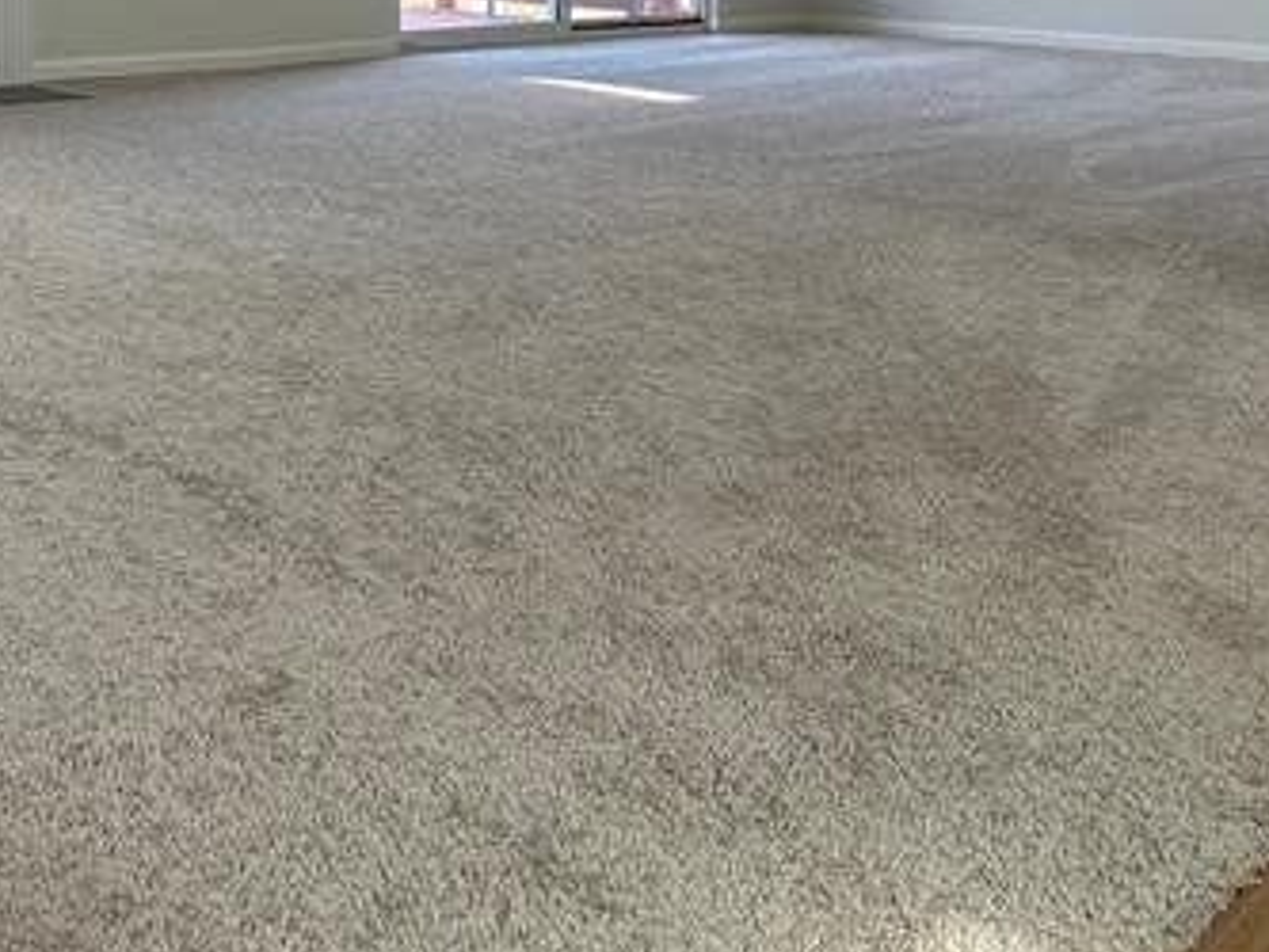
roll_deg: -0.3
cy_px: 0
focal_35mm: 43
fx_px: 1577
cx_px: 583
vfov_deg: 31.1
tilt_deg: -2.9
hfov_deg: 43.8
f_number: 2.2
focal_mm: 2.22
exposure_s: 1/120
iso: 64
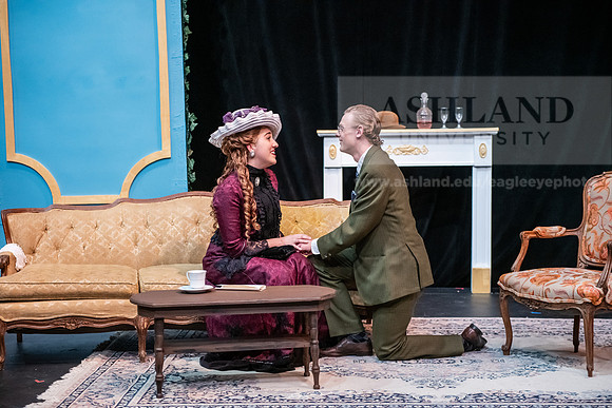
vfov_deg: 20.6
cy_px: 204
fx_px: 1122
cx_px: 306
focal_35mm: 66
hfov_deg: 30.5
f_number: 3.2
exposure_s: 1/200
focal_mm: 66
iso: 3200
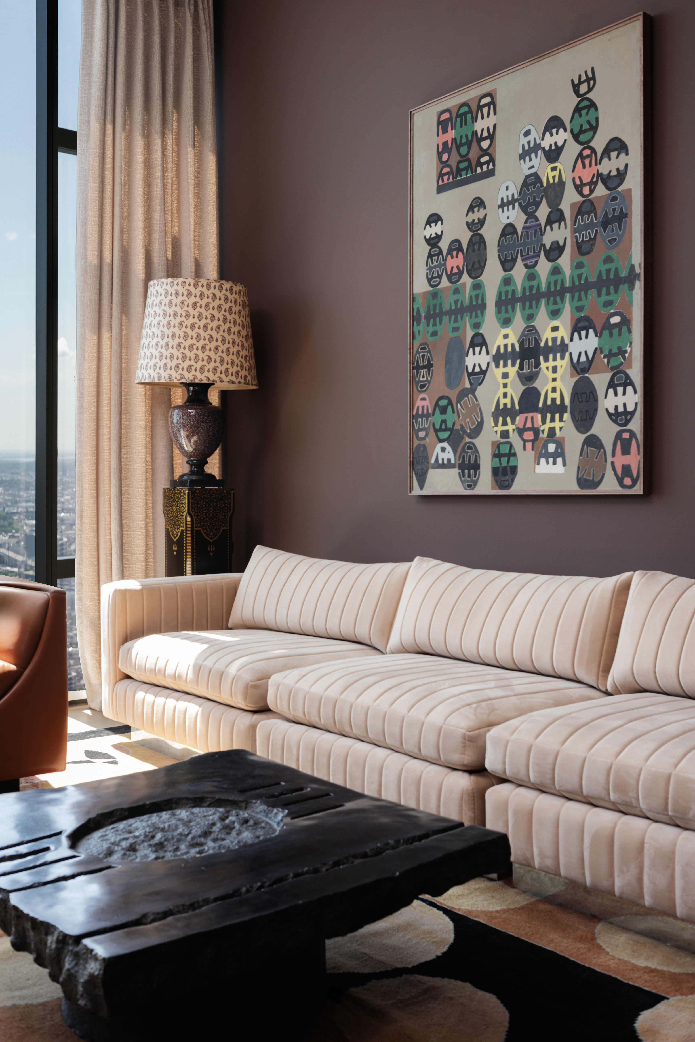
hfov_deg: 37.9
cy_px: 521
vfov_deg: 54.4
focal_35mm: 35
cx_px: 348
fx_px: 1013
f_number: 8
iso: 200
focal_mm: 35
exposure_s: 1/20
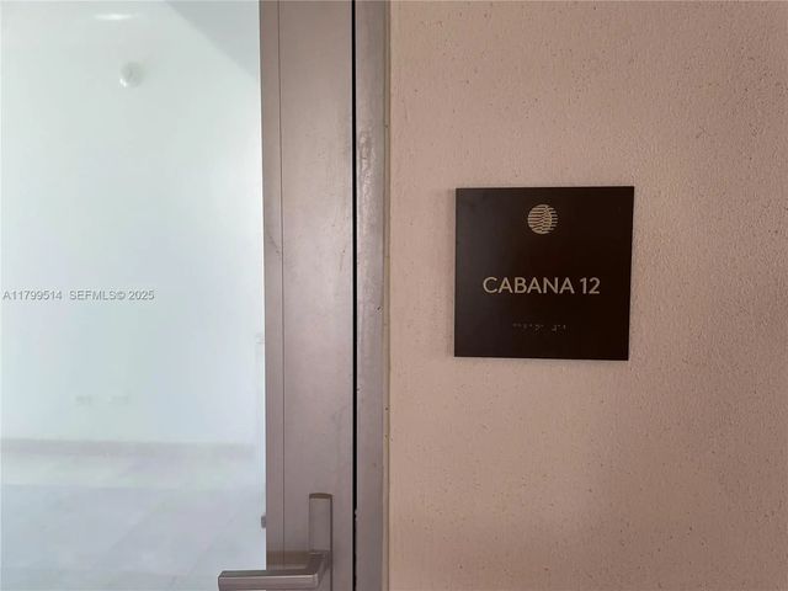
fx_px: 592
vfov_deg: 53.1
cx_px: 394
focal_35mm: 26
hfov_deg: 67.3
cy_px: 296
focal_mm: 4.2
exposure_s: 1/120
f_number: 1.6
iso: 100
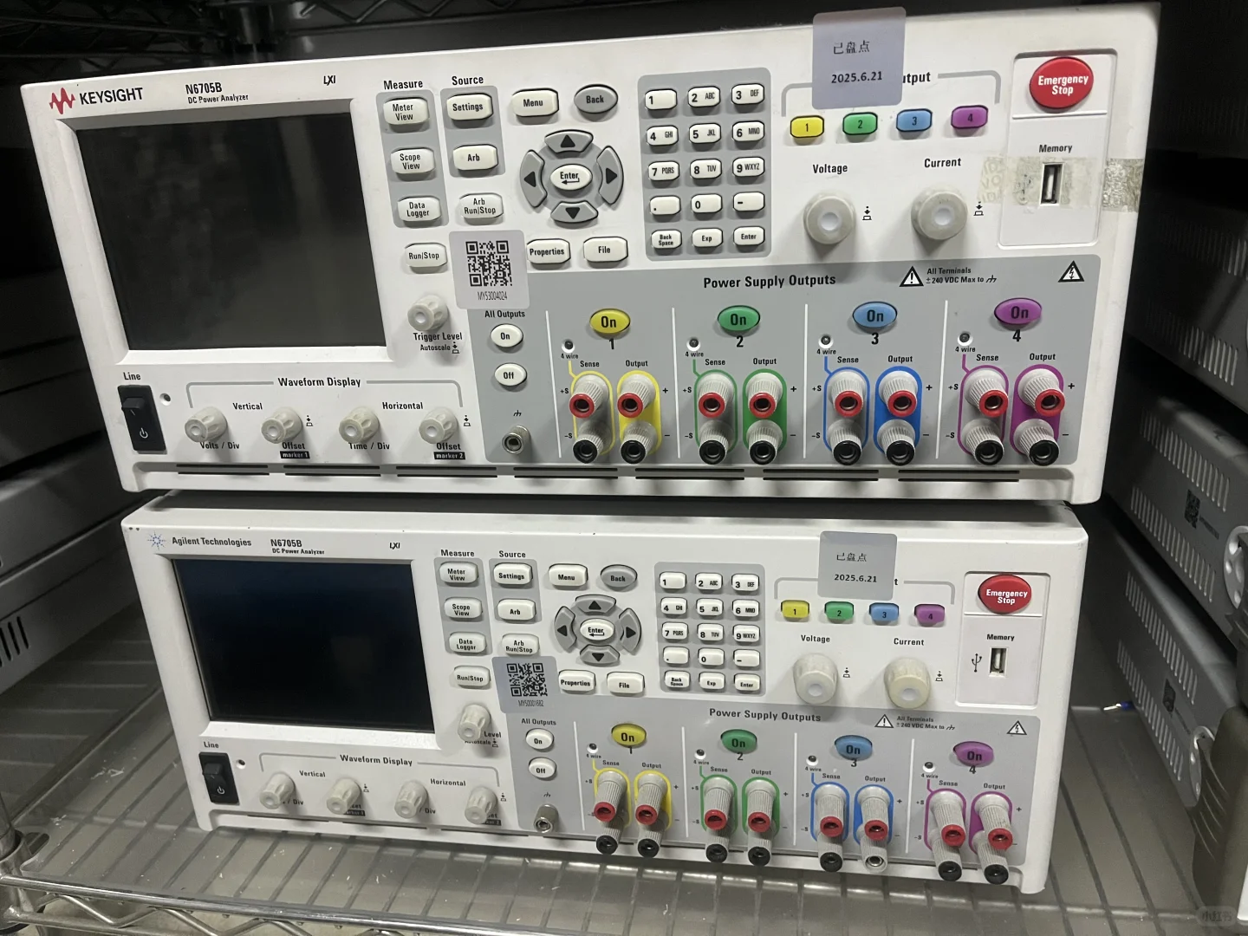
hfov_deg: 67.3
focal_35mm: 26
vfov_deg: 53.1
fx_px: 937
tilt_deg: -21.1
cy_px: 468
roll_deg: +4.1
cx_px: 624
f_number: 1.6
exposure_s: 1/49
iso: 500
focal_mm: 5.1
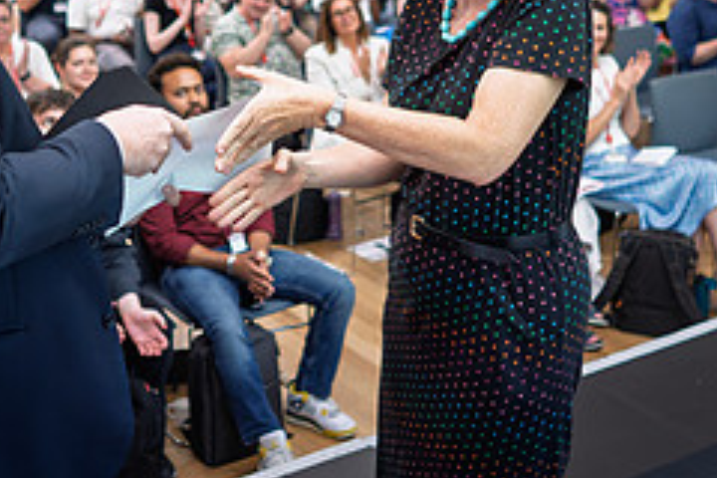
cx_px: 258
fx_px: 1354
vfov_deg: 19.8
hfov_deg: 29.5
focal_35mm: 68
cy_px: 81
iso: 2500
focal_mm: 25
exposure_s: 1/250
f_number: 2
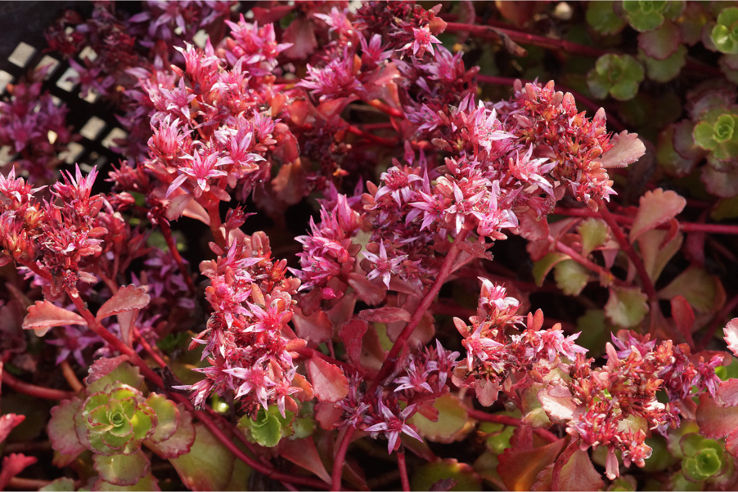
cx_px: 369
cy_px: 246
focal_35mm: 150
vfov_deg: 9.1
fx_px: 3075
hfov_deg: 13.7
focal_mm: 100
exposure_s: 1/160
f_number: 9
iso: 800
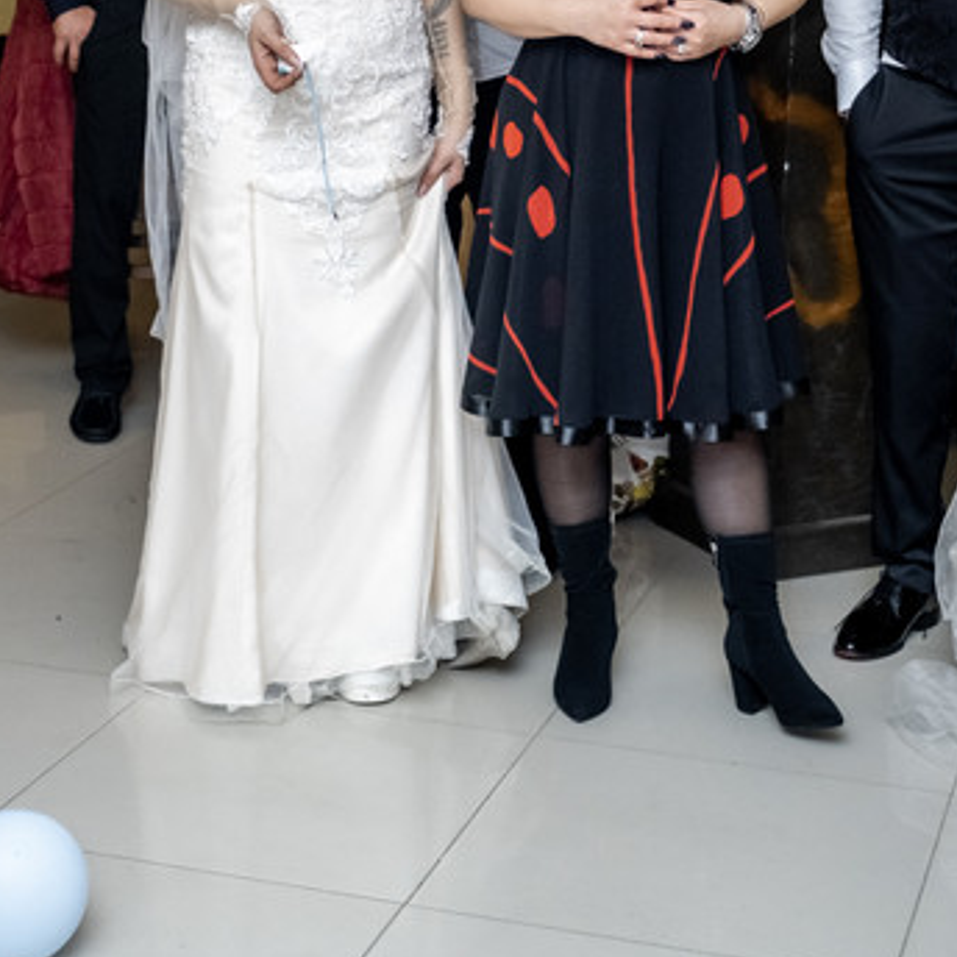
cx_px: 427
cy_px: 81
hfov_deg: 22.8
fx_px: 2377
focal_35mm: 76
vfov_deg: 22.2
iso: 1250
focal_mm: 32.1
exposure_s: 1/125
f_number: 2.8
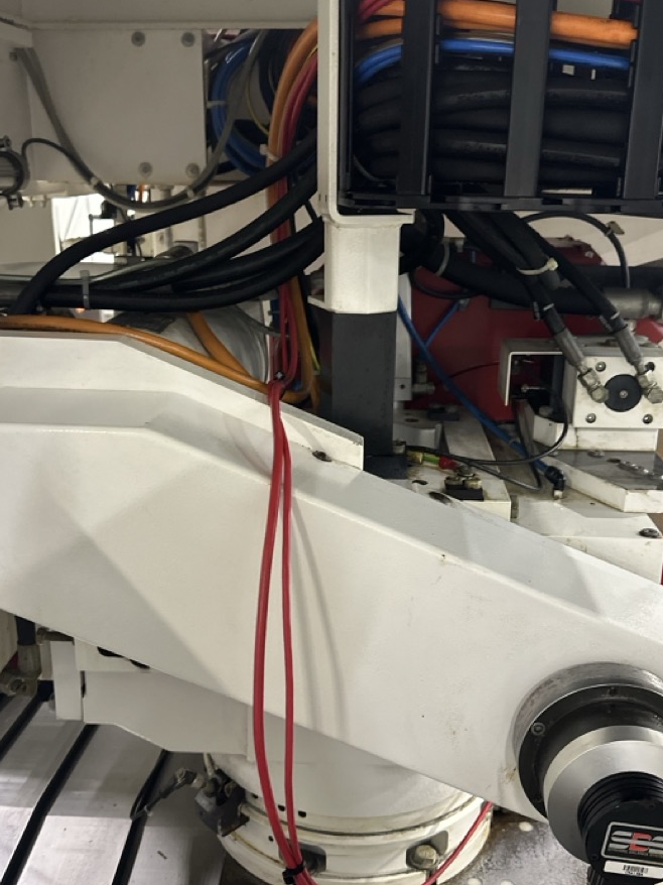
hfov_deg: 40.7
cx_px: 330
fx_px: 894
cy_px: 461
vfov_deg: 52.6
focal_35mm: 35
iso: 400
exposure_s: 1/60
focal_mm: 6.86
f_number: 1.78
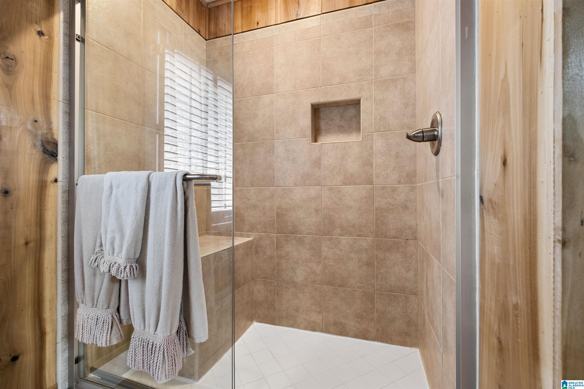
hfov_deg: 100.4
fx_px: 243
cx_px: 292
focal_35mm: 15
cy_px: 194
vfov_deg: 77.3
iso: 640
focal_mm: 10
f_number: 7.1
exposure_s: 1/1.67
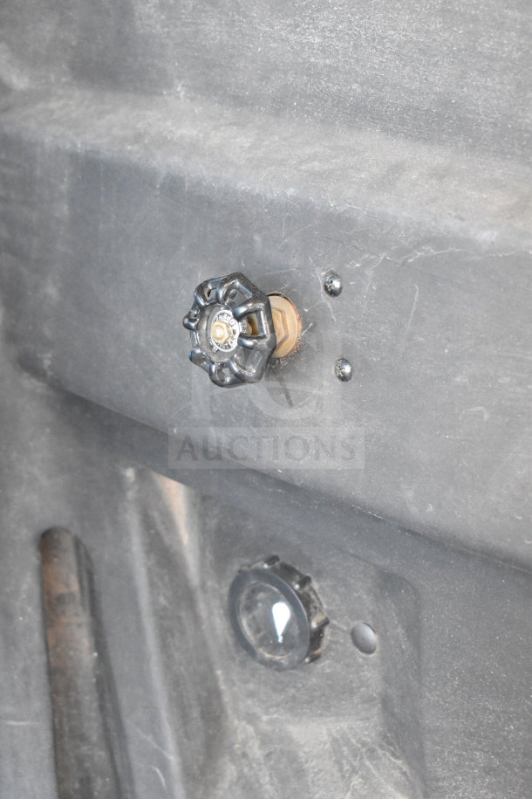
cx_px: 266
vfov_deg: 36.9
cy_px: 400
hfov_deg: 25.1
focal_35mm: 54
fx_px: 1197
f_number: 4.8
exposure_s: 1/60
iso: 8000
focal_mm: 36
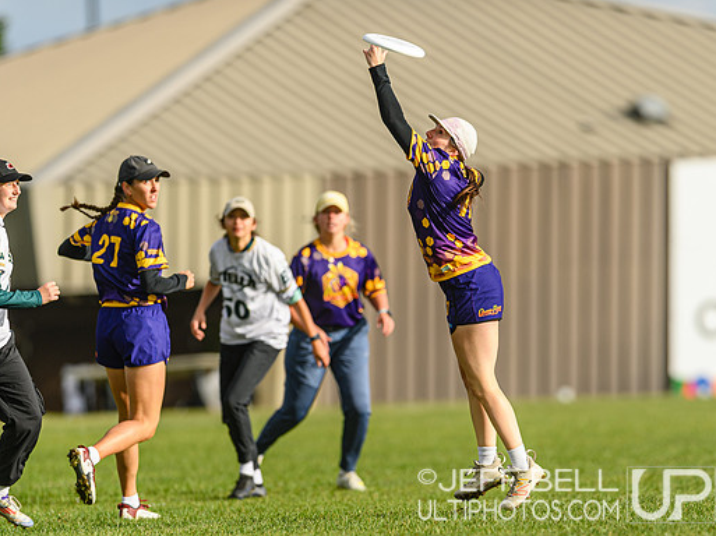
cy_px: 375
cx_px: 487
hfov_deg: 3.3
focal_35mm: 609
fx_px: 12588
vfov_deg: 2.4
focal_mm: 400
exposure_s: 1/1250
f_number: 3.2
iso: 100
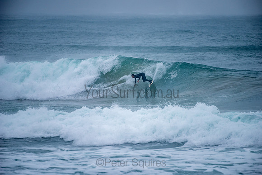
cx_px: 131
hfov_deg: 4.1
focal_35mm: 500
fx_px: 3640
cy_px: 88
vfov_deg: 2.8
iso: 200
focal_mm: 500
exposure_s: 1/1000
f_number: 5.6
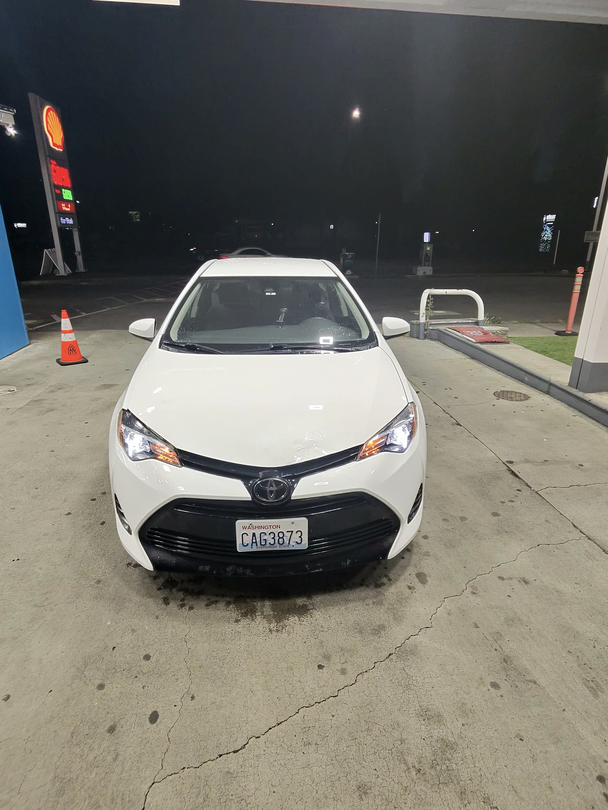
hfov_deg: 89.9
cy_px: 405
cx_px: 304
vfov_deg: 106.2
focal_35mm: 13
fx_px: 304
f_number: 2.2
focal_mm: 2.24
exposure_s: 1/59.9
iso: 79
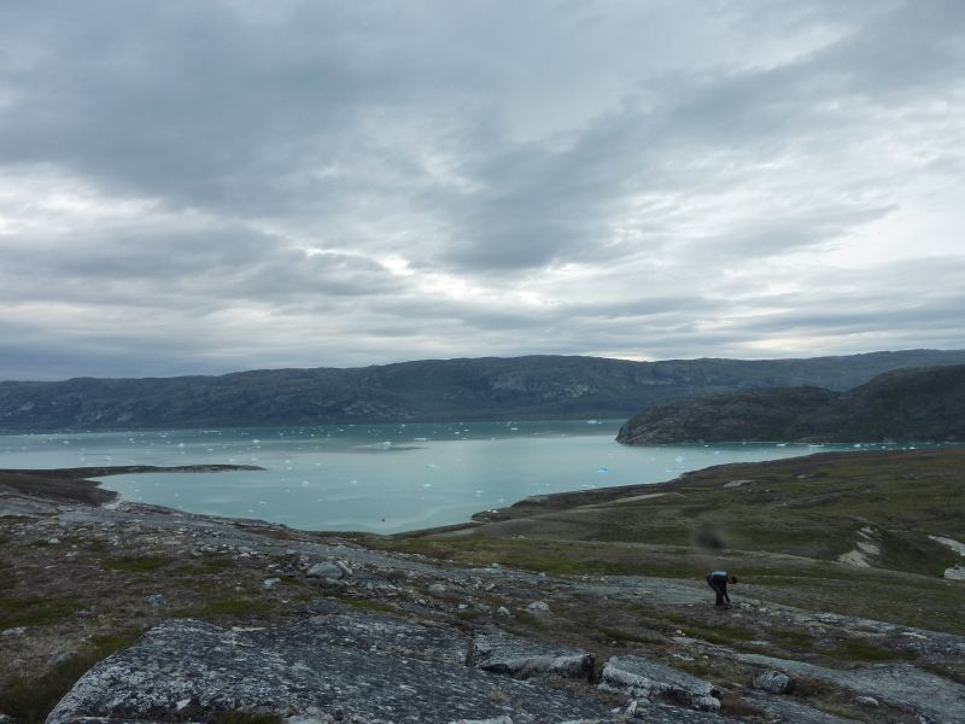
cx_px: 482
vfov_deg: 54.9
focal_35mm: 25
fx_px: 697
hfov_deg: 69.4
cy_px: 362
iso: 125
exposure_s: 1/400
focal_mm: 4.1
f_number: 4
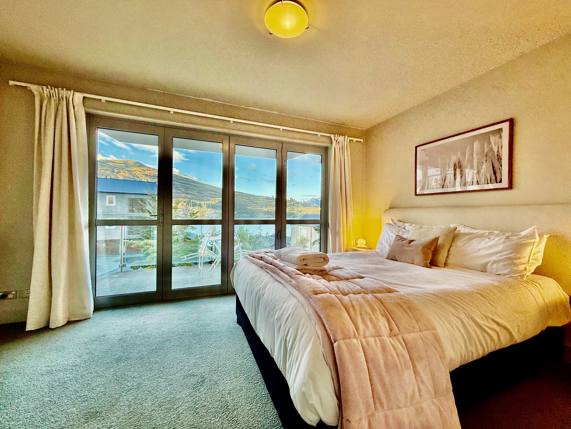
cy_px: 214
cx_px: 286
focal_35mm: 14
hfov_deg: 102.1
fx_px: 231
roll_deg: -0.1
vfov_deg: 85.7
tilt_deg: +0.1
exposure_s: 1/136
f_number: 2.2
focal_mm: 2.22
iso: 64
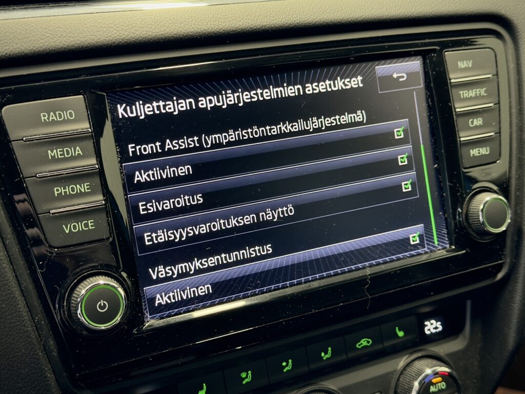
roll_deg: -2.9
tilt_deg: -26.7
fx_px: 728
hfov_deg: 39.7
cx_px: 262
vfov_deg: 30.3
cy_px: 197
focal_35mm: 48
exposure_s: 1/28
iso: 500
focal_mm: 6.76
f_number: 1.78
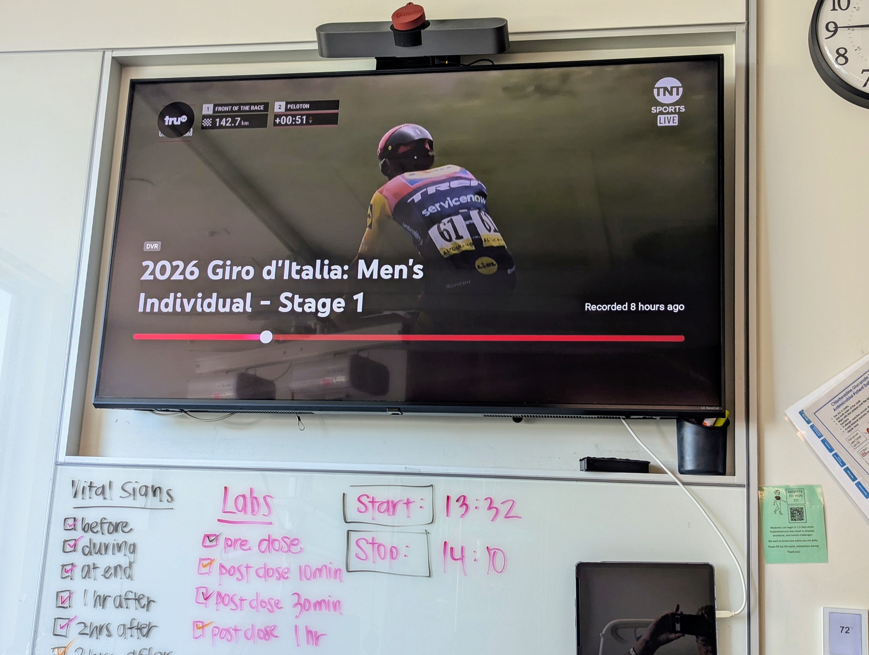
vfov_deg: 30.3
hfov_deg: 39.6
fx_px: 1207
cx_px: 434
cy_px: 328
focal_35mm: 48
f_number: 1.85
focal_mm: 6.81
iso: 40
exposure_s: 1/30
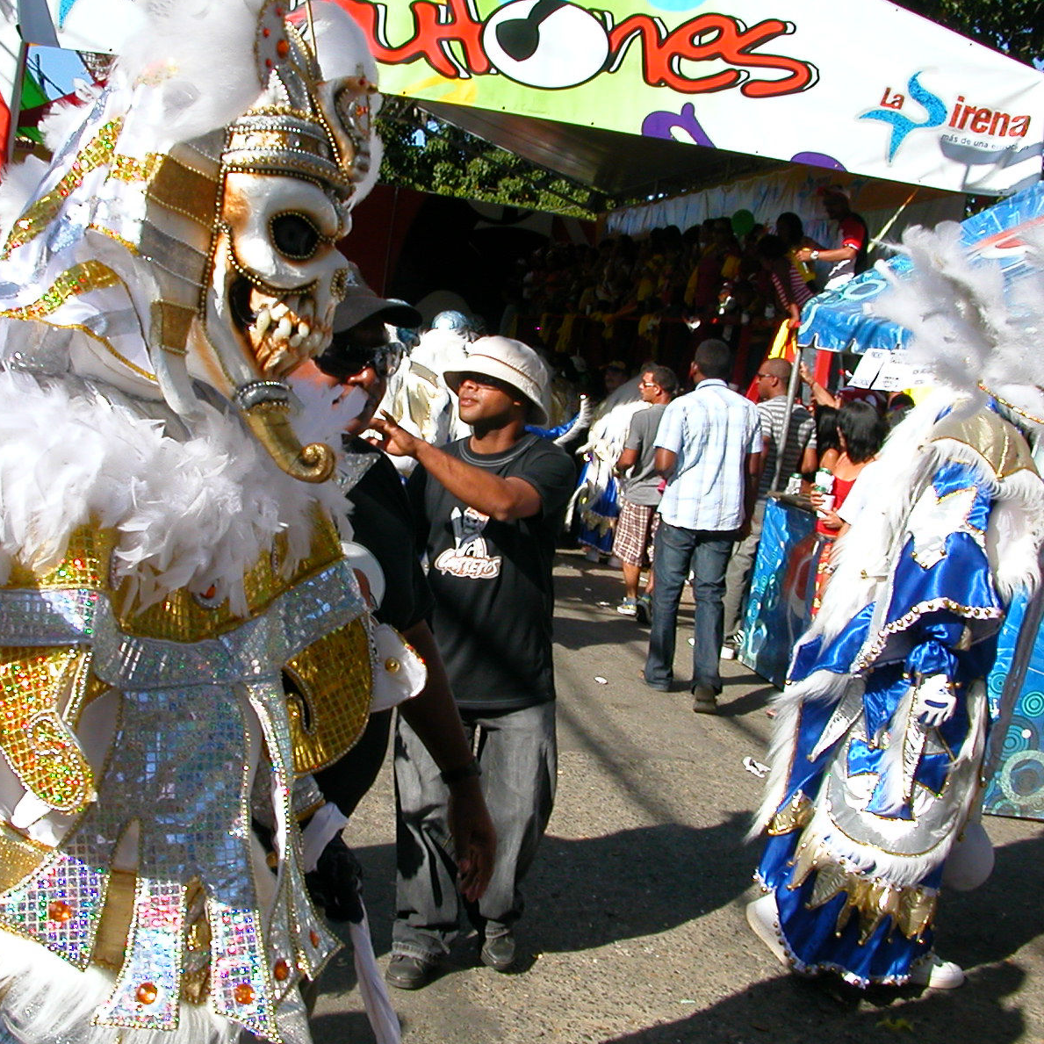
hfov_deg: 38.3
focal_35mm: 44
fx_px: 1501
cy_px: 518
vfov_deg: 38.3
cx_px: 454
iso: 100
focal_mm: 5.6
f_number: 4.5
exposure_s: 1/585
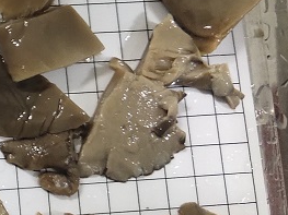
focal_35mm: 114
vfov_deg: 12.8
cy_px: 9
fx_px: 948
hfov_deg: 15.2
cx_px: -209
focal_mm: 4.27
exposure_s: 1/33
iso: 533
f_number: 1.8
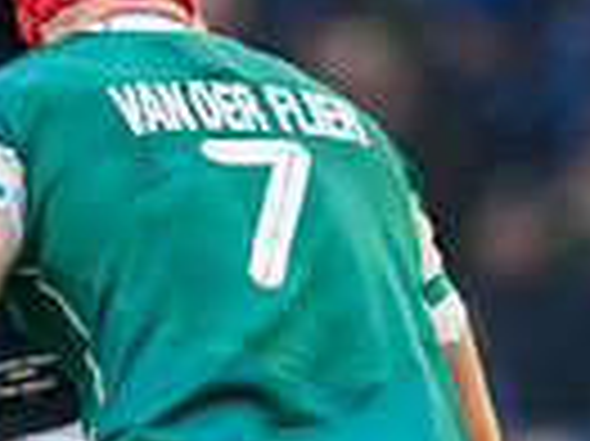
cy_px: 1043
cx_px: 1218
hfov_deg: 0.5
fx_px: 62393
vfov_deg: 0.4
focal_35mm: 3664
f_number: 4
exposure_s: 1/1600
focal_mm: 560
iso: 5000
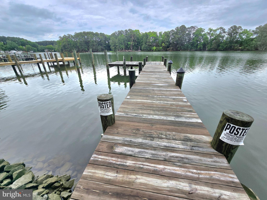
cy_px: 100
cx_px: 134
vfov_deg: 89.9
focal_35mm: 13
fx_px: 100
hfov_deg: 106.2
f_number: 2.2
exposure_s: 1/1250
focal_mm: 2.2
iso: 50
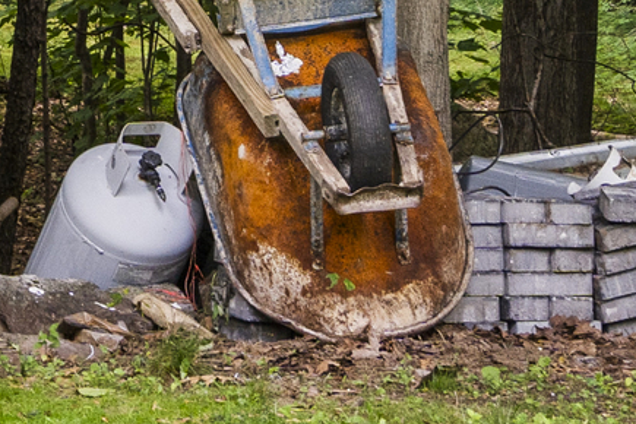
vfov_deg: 5.4
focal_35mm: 247
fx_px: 4363
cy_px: -583
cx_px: -678
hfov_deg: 7.9
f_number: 9
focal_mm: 35
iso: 200
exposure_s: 1/1.25
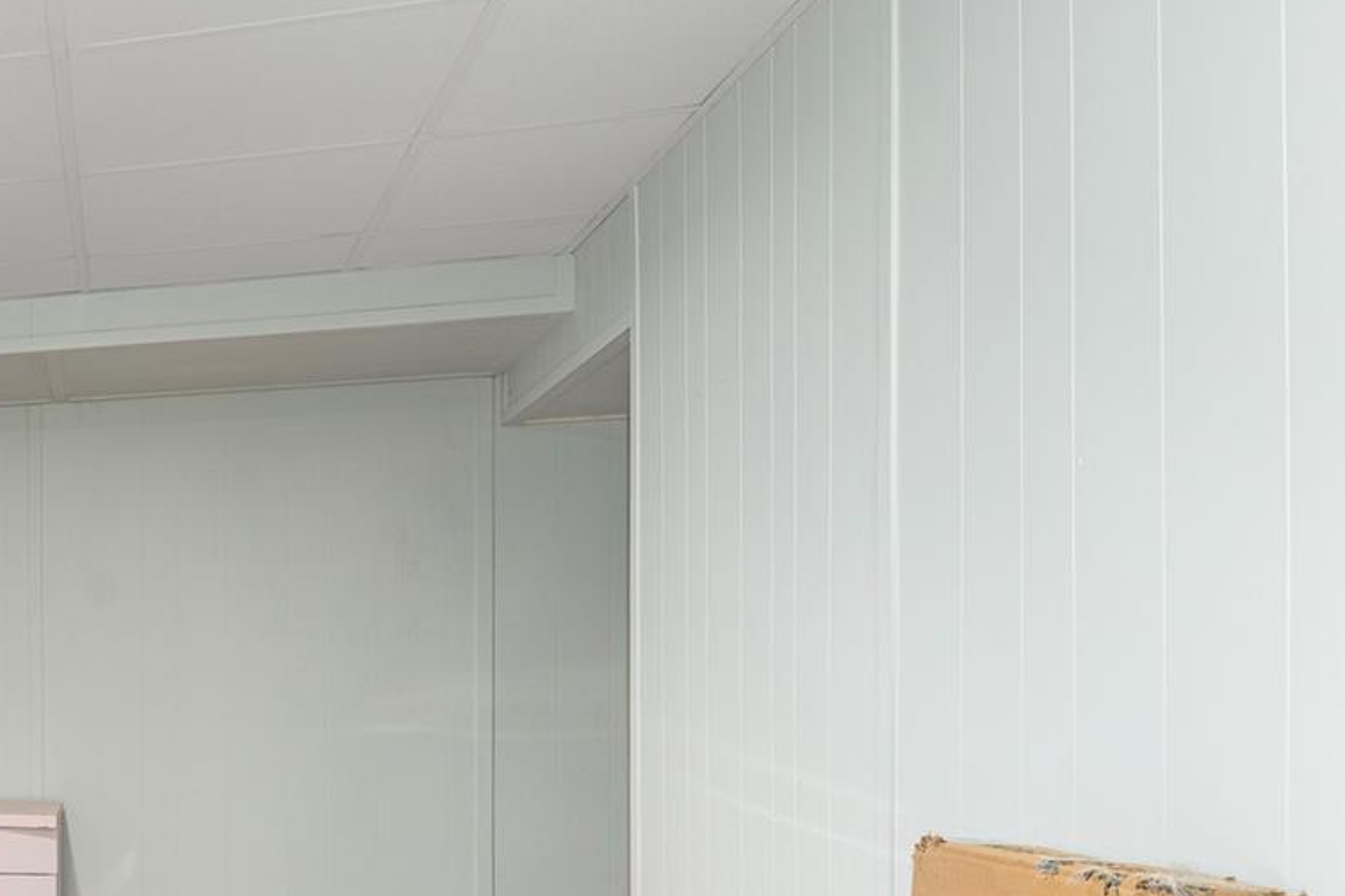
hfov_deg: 35.9
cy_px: 675
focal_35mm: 38
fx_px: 1419
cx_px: -363
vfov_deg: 34.3
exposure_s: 1/125
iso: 320
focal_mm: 14
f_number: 8
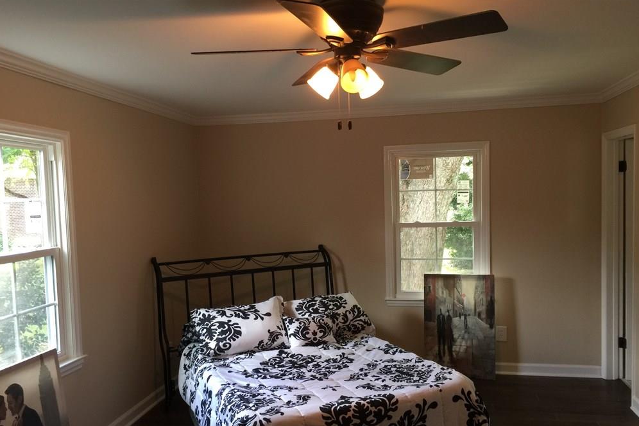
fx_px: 550
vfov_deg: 42.2
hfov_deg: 60.3
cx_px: 313
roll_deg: -0.2
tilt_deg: -3.9
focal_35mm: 31
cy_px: 242
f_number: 2.2
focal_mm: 4.15
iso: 40
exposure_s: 1/15
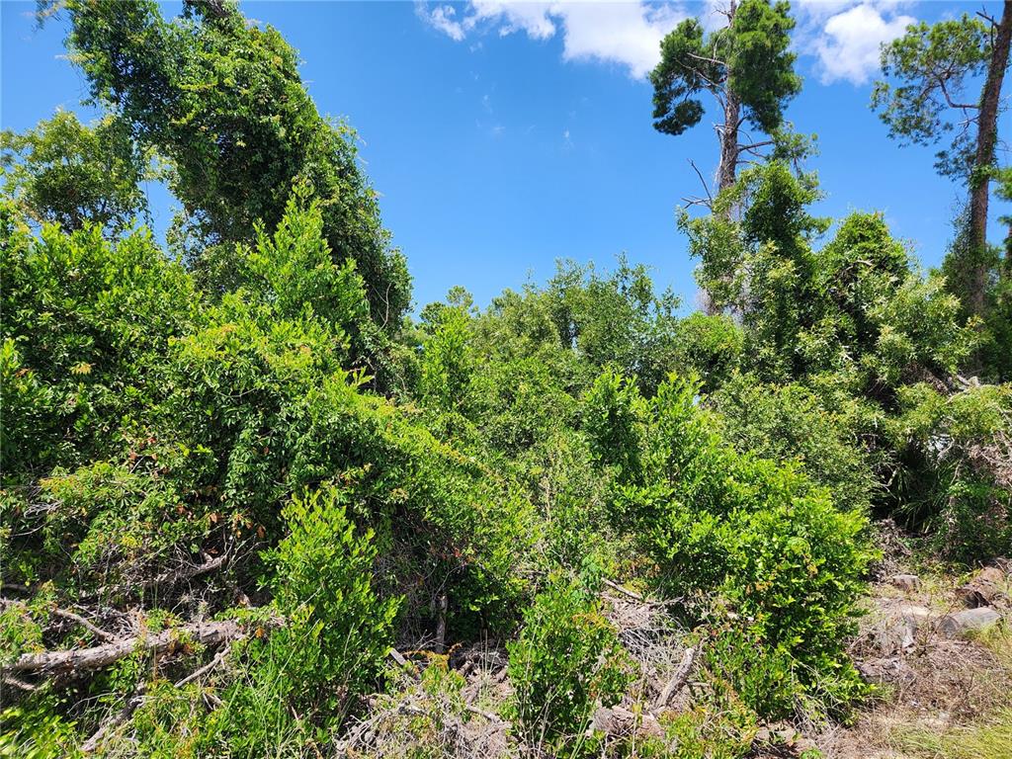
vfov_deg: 58.9
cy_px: 380
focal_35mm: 23
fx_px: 672
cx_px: 506
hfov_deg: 73.9
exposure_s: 1/902
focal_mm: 5.4
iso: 20
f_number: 1.8
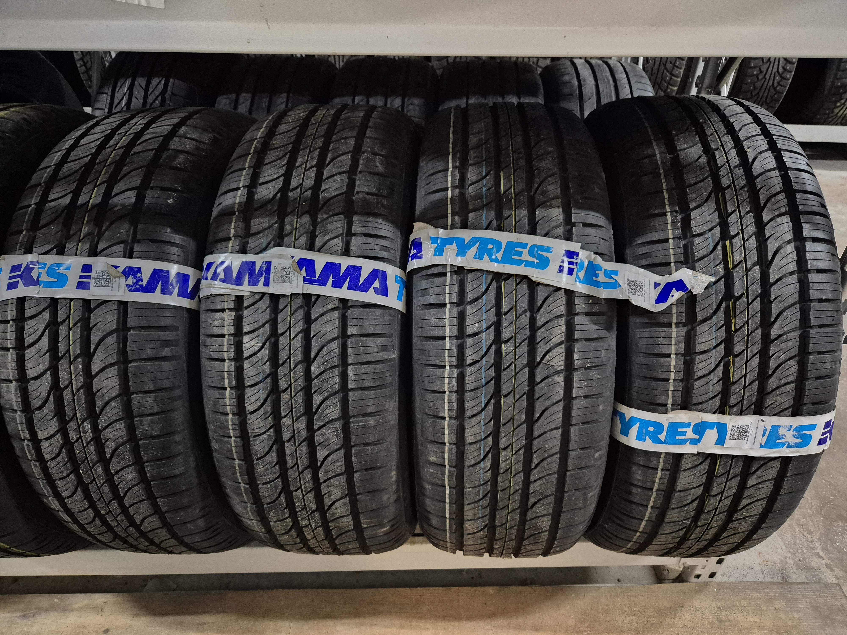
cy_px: 318
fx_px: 563
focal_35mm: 23
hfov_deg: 73.9
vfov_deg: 58.9
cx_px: 424
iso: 1250
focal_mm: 5.4
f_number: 1.8
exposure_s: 1/50
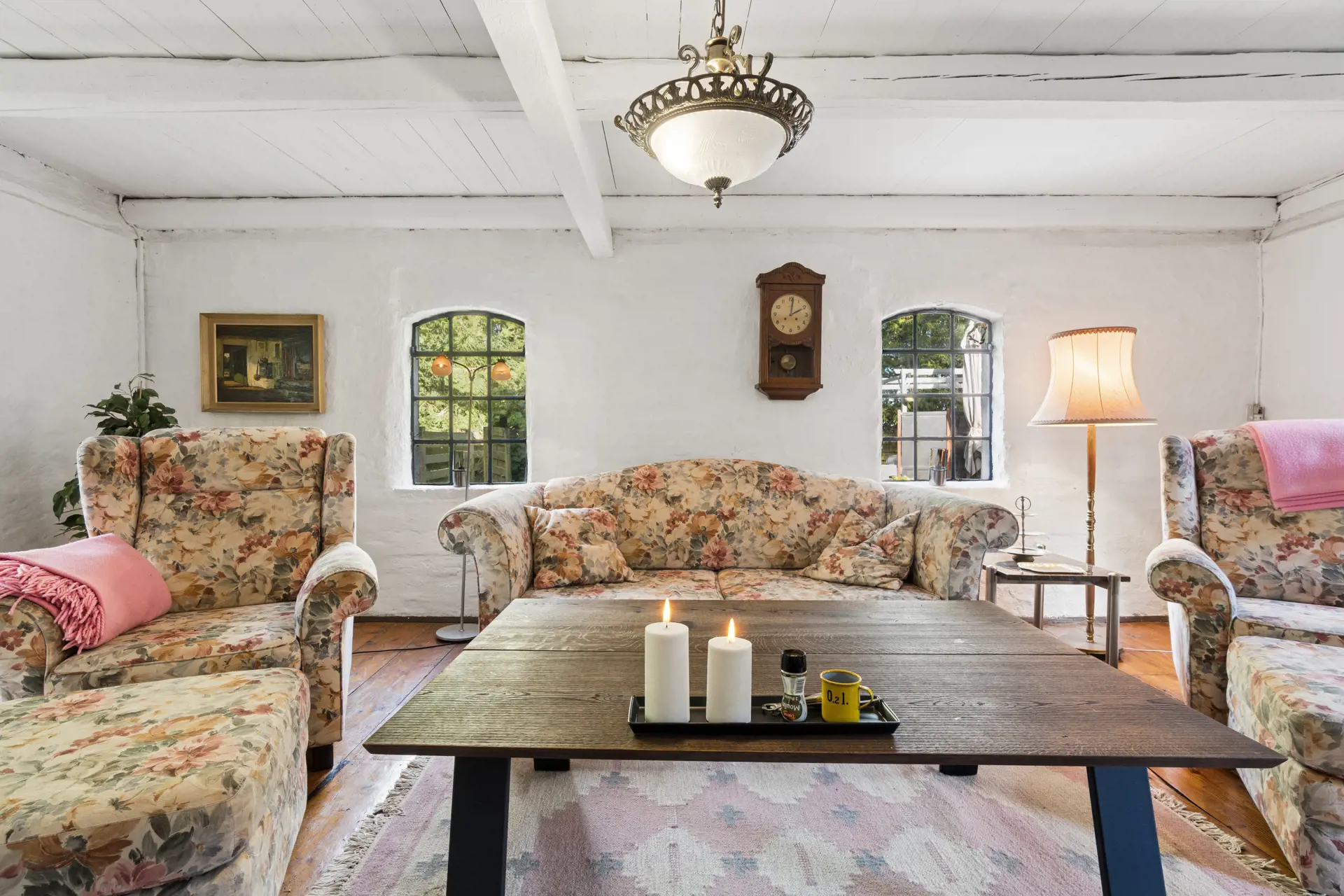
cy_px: 448
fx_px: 616
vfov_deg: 72.1
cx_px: 672
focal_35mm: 16
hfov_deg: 95.0
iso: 200
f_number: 8
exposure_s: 1/4
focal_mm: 11
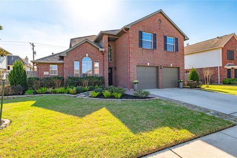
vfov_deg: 64.5
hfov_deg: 86.9
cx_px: 118
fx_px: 125
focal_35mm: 19
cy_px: 79
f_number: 11
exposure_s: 1/125
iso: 100
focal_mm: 19
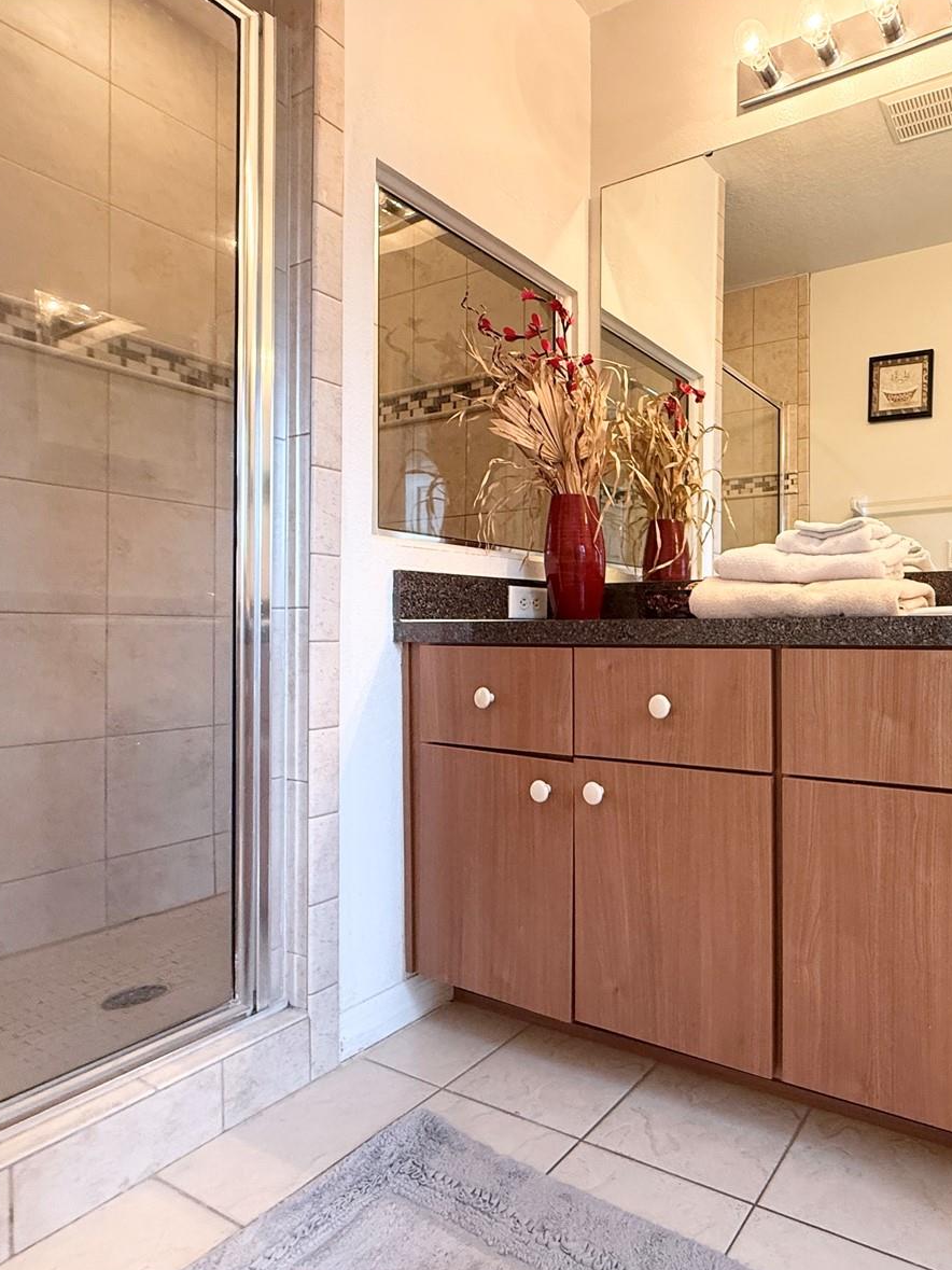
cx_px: 793
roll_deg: -0.1
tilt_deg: +0.7
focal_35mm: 19
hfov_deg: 61.6
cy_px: 633
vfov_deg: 84.7
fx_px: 697
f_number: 2.2
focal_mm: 2.22
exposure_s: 1/60
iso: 320
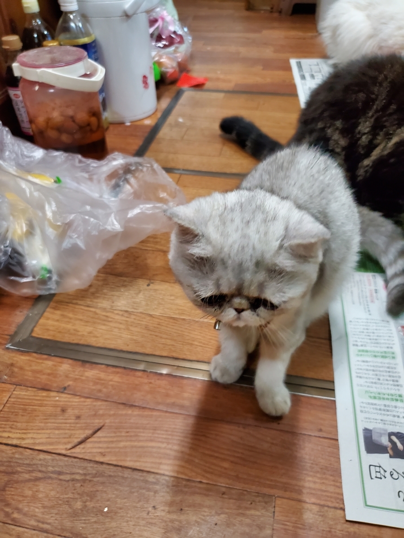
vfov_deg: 67.3
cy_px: 269
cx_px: 202
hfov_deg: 53.1
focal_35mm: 26
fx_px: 405
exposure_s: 1/50
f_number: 1.5
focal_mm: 4.3
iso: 400
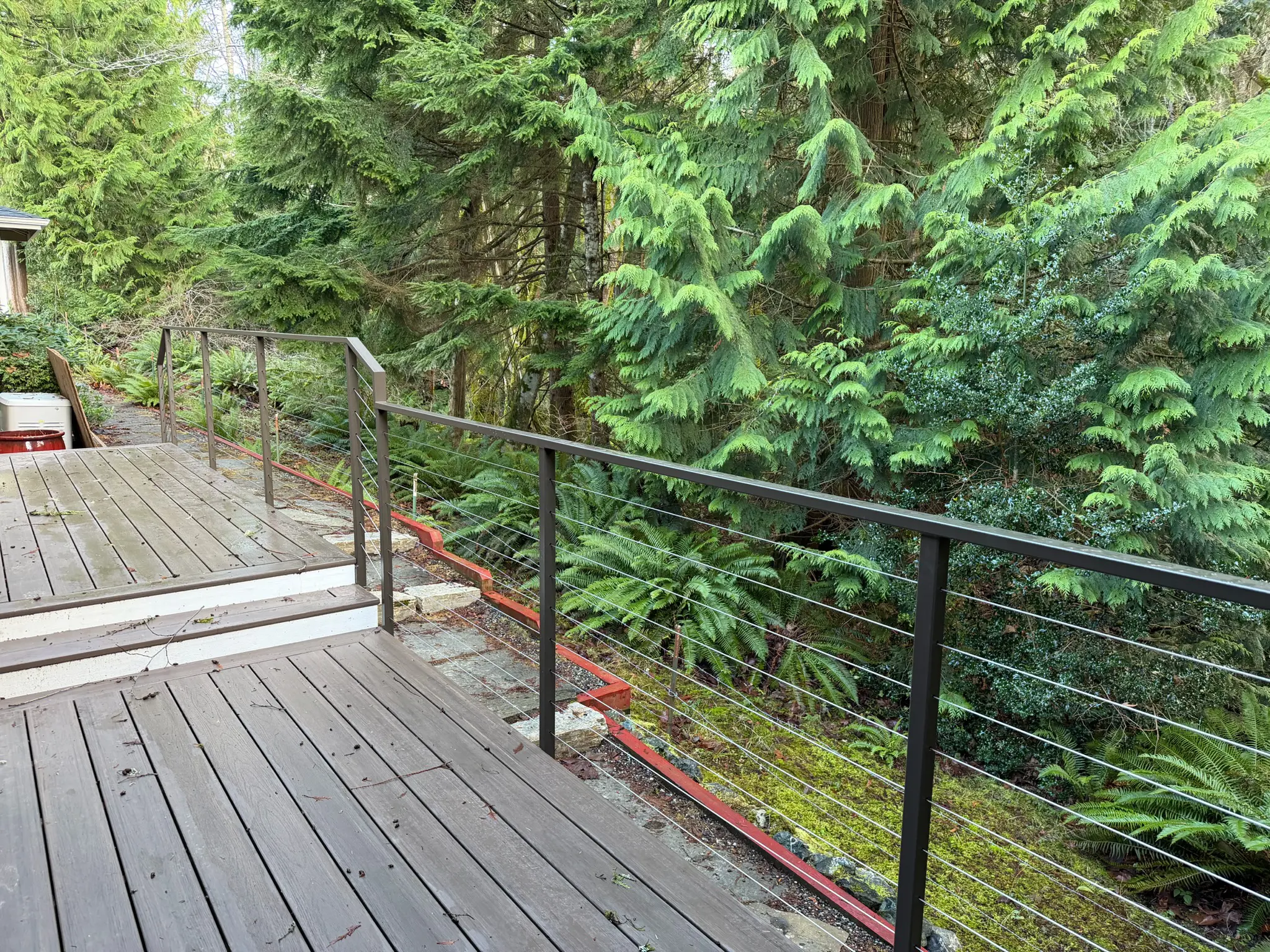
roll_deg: -0.2
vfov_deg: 56.8
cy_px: 476
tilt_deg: -10.2
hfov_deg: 71.6
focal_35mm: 24
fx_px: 881
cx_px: 635
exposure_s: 1/69
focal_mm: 6.76
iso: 200
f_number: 1.78
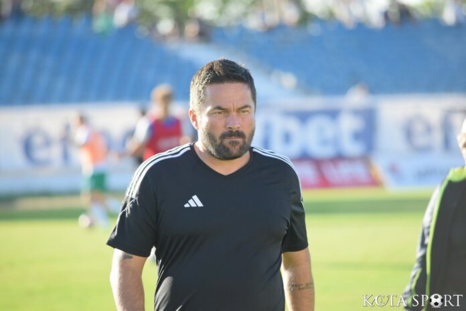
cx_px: 233
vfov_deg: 4.2
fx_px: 4271
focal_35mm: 330
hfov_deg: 6.2
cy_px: 156
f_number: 5.3
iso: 800
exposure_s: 1/800
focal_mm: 220
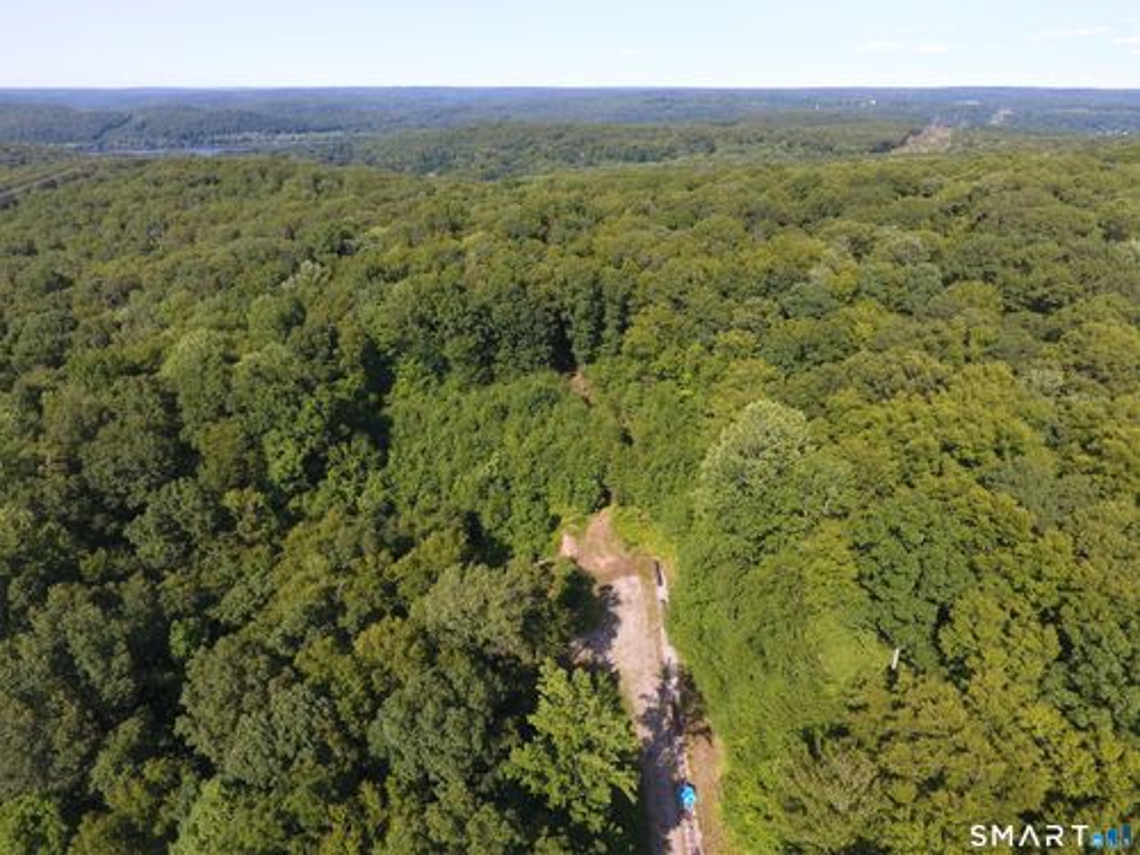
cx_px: 570
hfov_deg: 81.7
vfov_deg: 66.0
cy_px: 428
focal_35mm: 20
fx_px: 659
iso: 100
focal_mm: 3.61
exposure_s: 1/406
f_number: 2.8
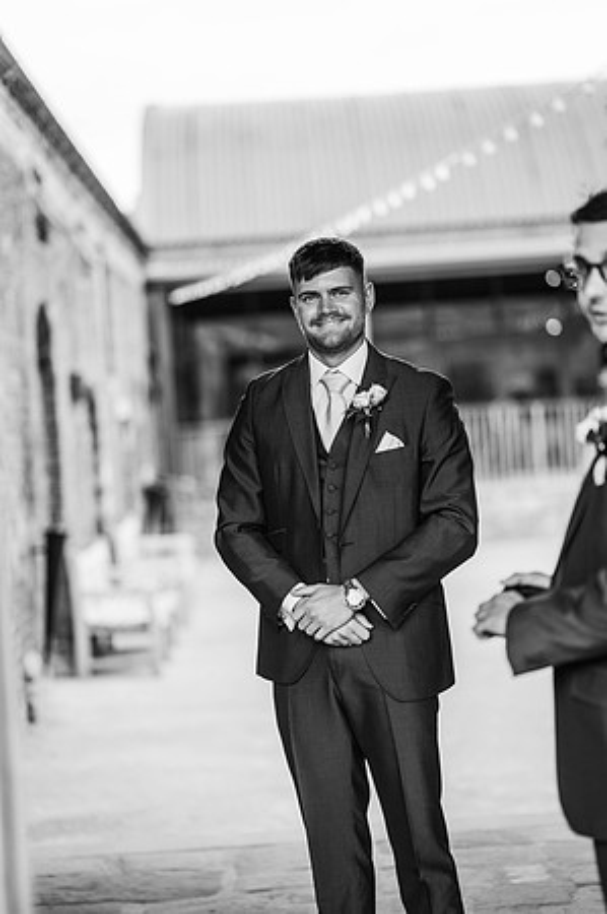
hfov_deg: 16.0
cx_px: 304
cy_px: 457
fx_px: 2155
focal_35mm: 85
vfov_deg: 23.9
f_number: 1.8
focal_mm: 85
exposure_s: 1/320
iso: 100
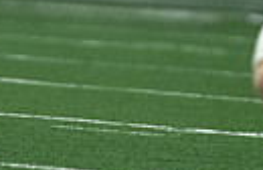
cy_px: -187
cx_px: -172
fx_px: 9639
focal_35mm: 1332
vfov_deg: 1.0
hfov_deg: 1.6
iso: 4000
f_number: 2.8
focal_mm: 200
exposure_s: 1/1250
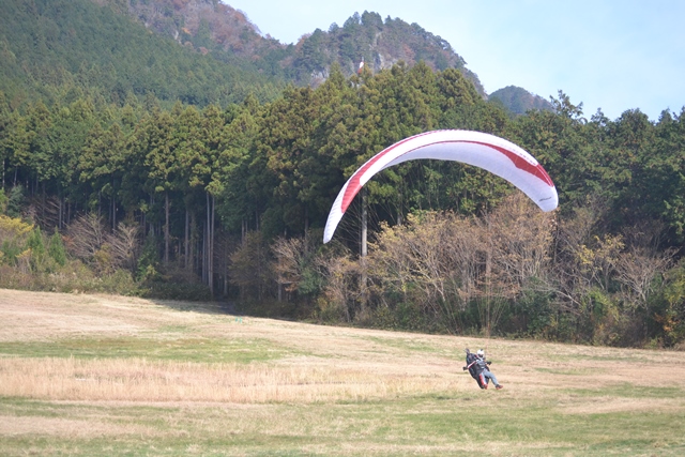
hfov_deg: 24.6
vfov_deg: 16.6
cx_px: 342
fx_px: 1570
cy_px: 228
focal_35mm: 82
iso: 400
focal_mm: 55
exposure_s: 1/1000
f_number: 4.5
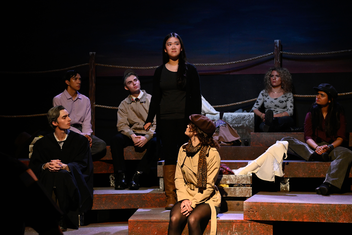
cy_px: 118
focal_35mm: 66
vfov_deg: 20.6
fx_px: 645
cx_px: 176
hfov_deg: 30.5
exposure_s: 1/350
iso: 6400
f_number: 4.8
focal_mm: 66
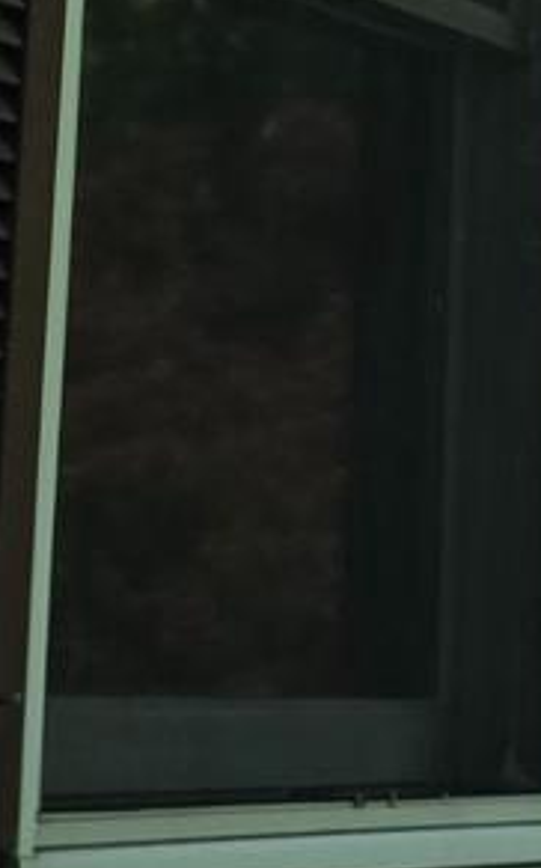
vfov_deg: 11.8
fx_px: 4042
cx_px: 948
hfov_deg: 7.4
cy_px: -401
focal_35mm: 171
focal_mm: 6.3
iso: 80
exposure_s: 1/2333
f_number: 1.7
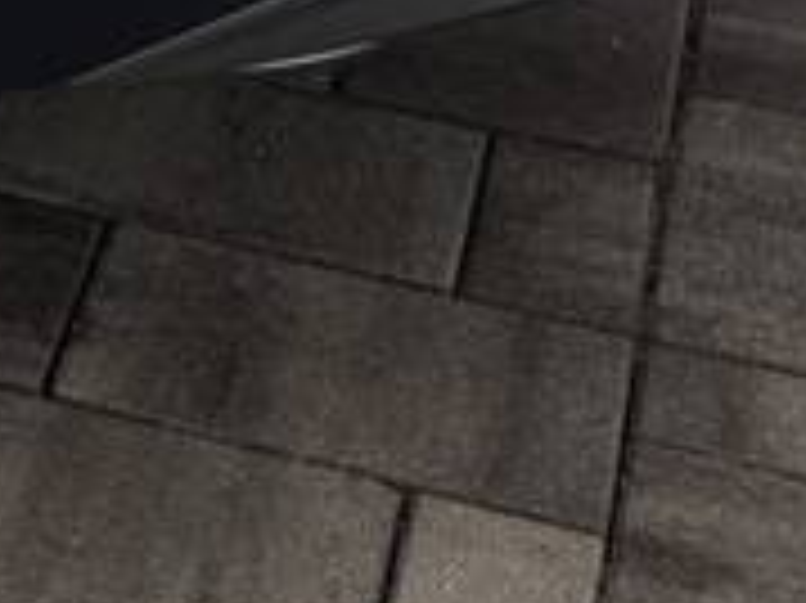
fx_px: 3746
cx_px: -1117
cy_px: -1053
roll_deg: +0.7
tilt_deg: -15.5
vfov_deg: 8.2
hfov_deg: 10.6
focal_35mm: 161
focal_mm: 6.76
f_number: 1.78
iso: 80
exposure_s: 1/678
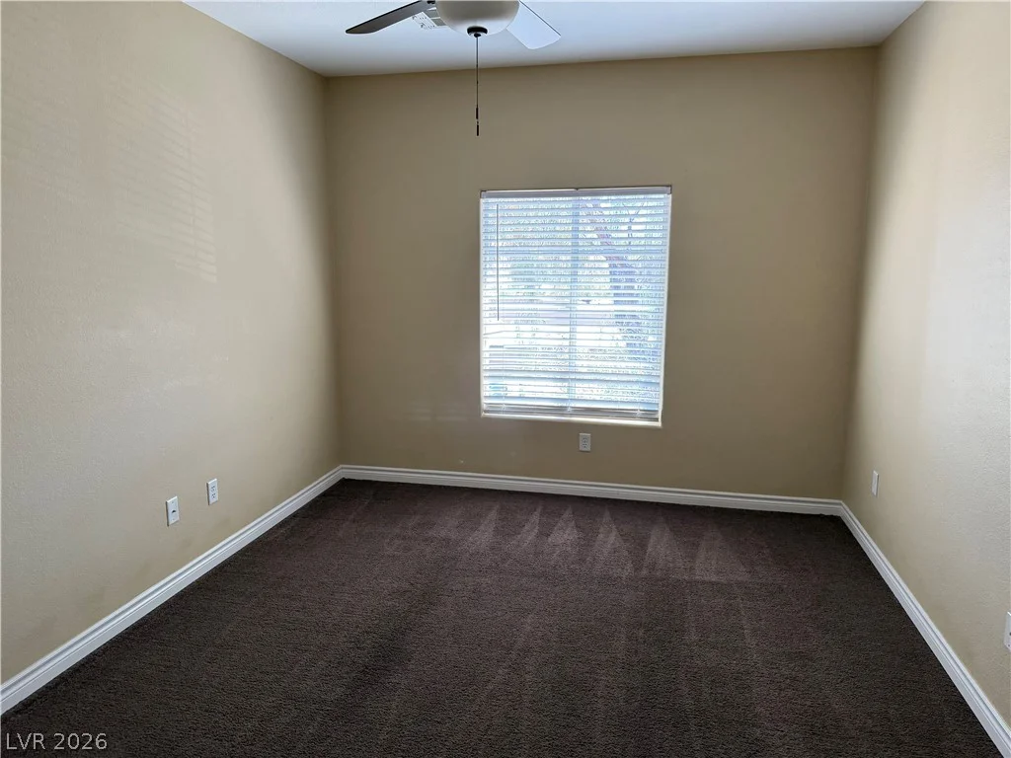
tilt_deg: -8.6
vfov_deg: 56.8
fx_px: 701
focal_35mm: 24
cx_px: 506
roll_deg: +0.1
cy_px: 379
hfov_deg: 71.6
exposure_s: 1/121
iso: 160
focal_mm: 6.76
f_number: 1.78
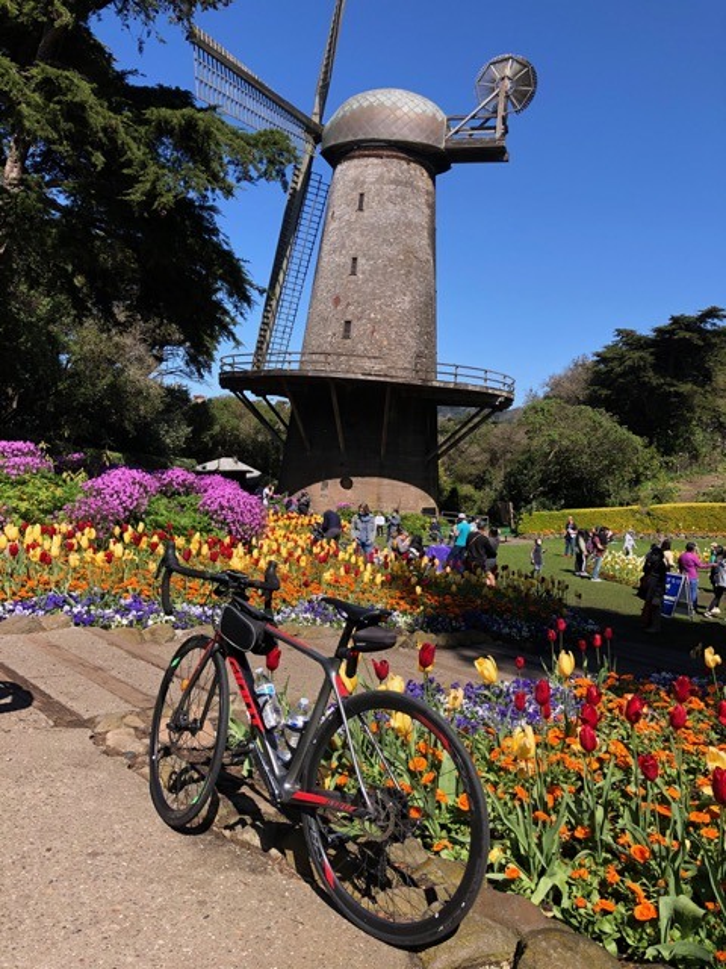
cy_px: 484
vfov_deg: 63.4
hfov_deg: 49.7
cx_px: 363
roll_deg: -3.7
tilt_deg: -1.8
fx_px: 783
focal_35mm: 28
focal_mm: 4
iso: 20
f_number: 1.8
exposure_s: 1/1350
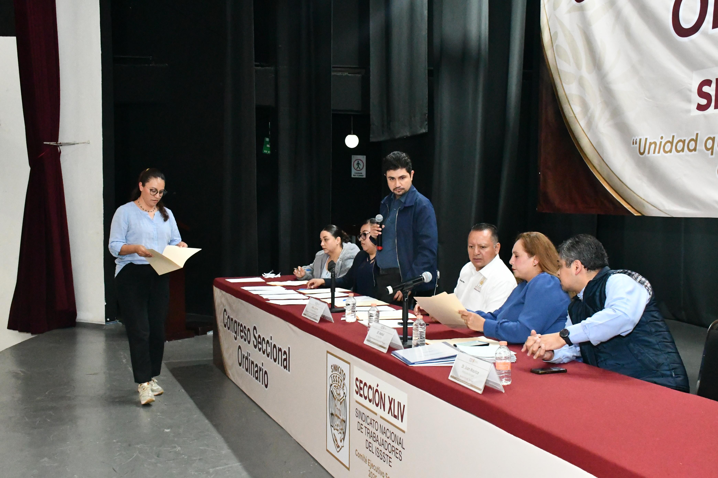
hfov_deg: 48.5
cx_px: 359
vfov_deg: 33.4
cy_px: 239
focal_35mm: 40
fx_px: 798
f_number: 9
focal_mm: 27
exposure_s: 1/100
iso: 12800
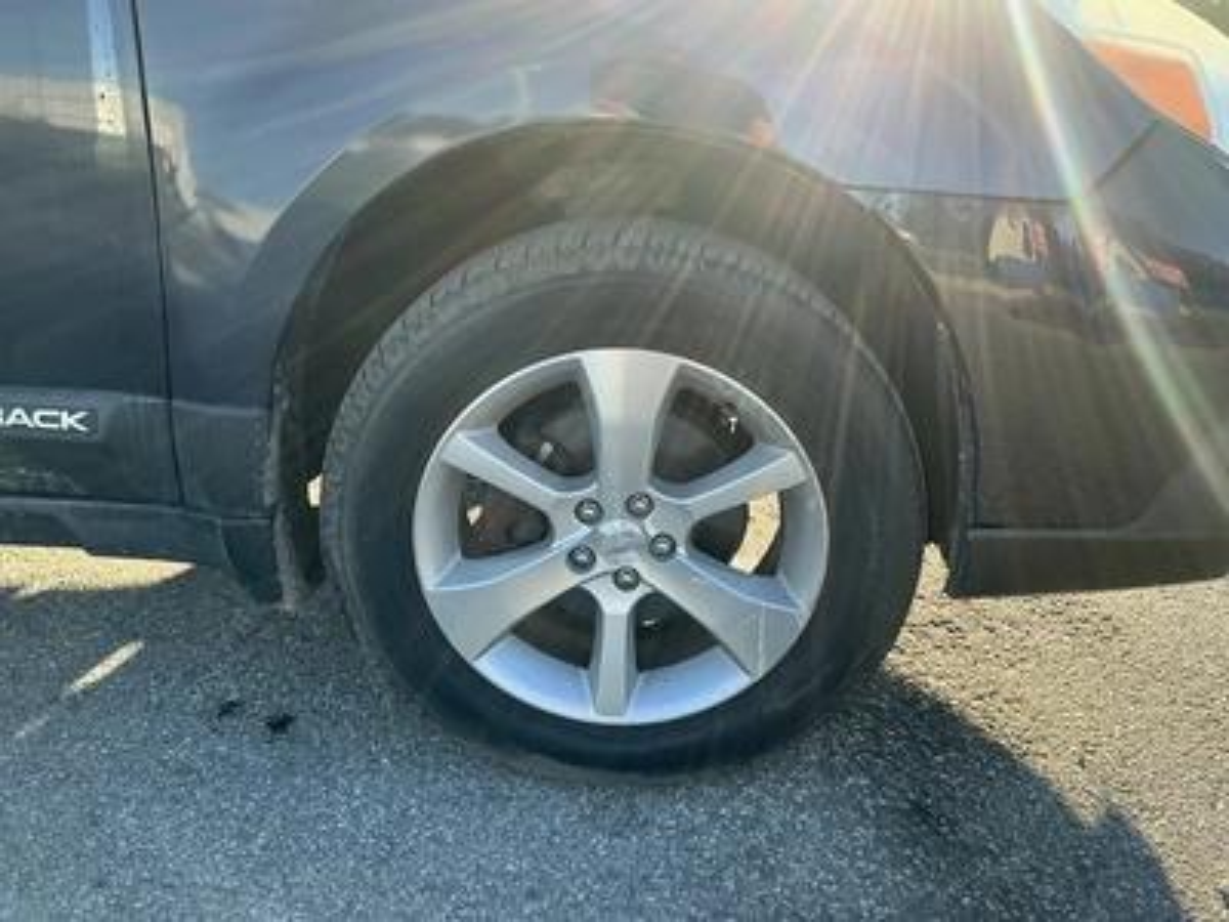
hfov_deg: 63.4
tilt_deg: -17.9
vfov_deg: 49.7
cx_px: 614
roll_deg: -2.9
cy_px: 461
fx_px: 994
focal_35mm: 28
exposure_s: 1/191
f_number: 1.8
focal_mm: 3
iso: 20
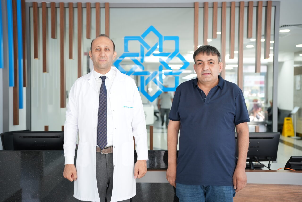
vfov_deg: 29.2
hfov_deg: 42.6
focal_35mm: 46
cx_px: 151
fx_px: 387
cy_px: 101
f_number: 2.8
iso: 400
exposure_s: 1/60
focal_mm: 46.1
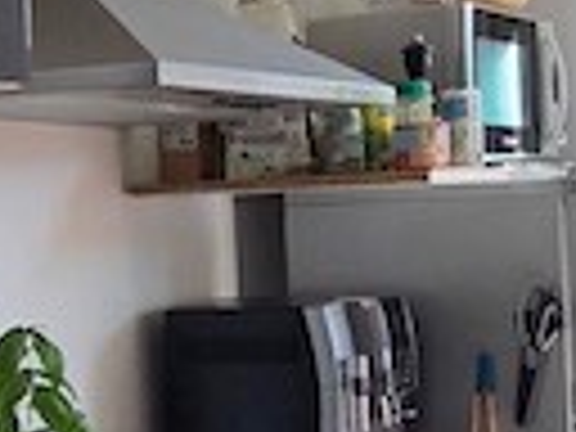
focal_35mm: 81
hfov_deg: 24.1
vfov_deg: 18.2
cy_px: 243
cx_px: 320
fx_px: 1348
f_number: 2.2
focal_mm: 2.2
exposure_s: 1/100
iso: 100
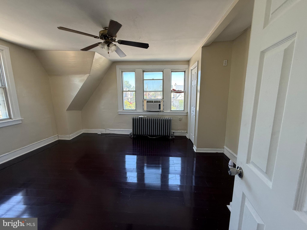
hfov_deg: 102.1
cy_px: 115
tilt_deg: -8.0
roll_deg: +1.1
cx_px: 154
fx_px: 124
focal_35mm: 14
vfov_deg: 85.7
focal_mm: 2.22
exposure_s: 1/99
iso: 125
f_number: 2.2
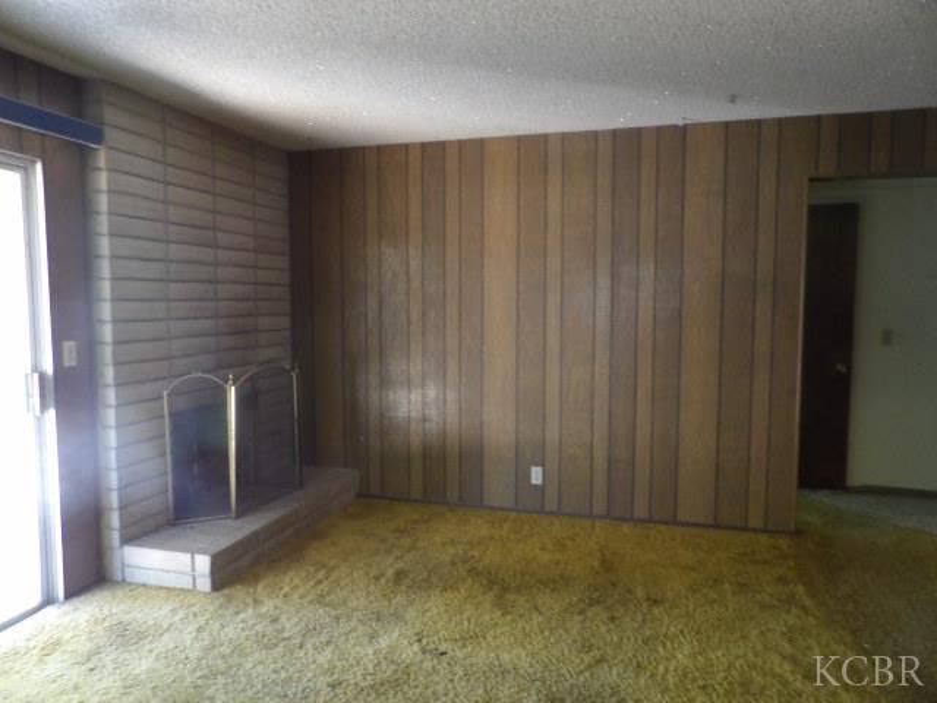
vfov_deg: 56.8
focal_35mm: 24
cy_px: 352
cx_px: 468
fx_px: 650
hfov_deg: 71.6
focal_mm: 4.3
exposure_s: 1/17
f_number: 2.8
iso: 476
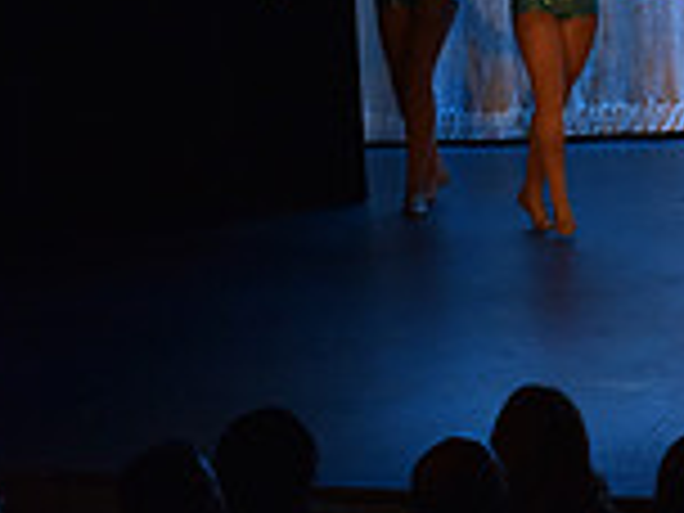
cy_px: -16
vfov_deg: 5.4
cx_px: 1274
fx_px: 5454
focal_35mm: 276
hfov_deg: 7.0
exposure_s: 1/250
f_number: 3.5
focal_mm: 75
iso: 2000
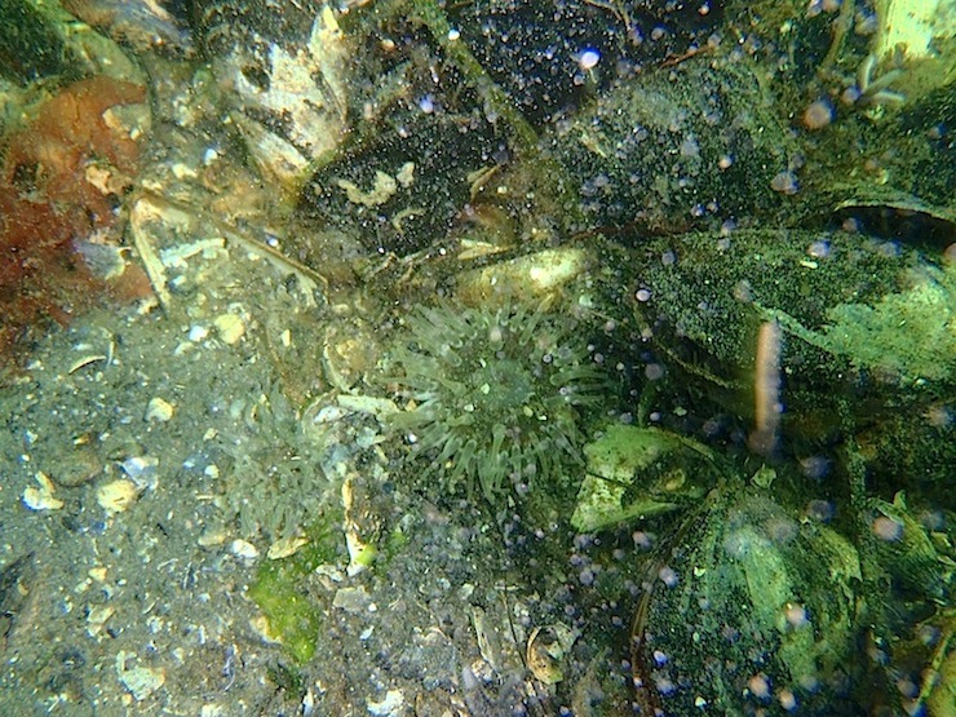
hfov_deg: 63.4
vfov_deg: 49.7
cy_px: 358
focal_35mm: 28
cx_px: 478
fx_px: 773
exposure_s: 1/30
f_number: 3.9
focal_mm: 5
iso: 100
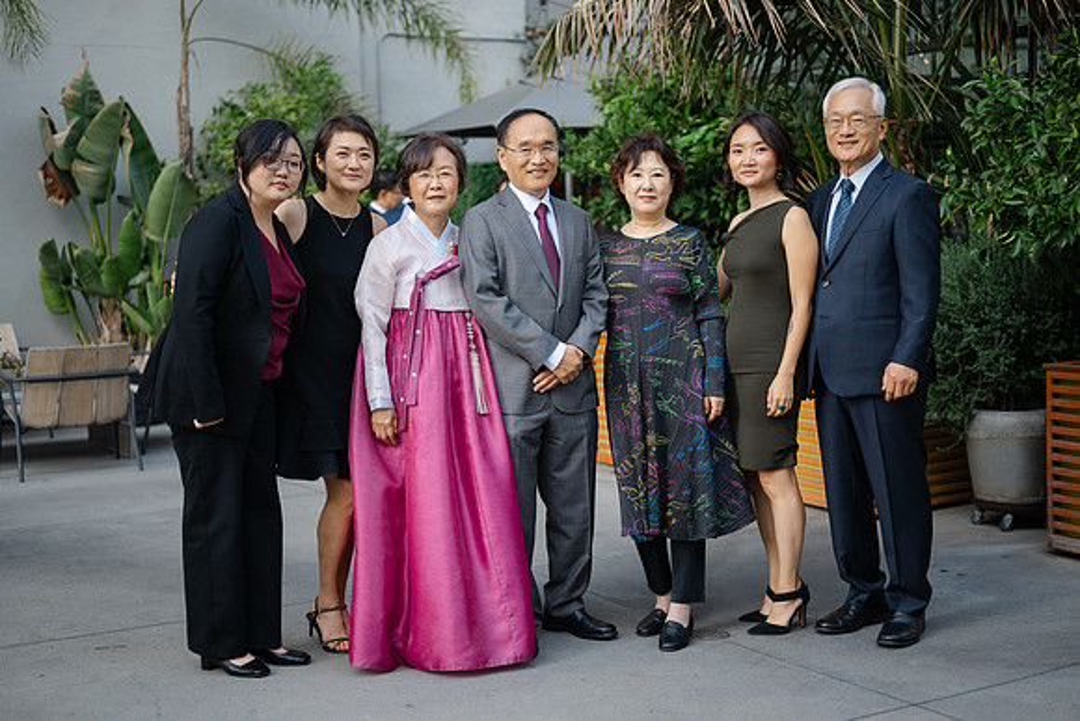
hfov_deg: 39.6
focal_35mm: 50
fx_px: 1500
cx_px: 540
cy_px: 360
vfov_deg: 27.0
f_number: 1.8
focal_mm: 50
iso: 80
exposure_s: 1/400
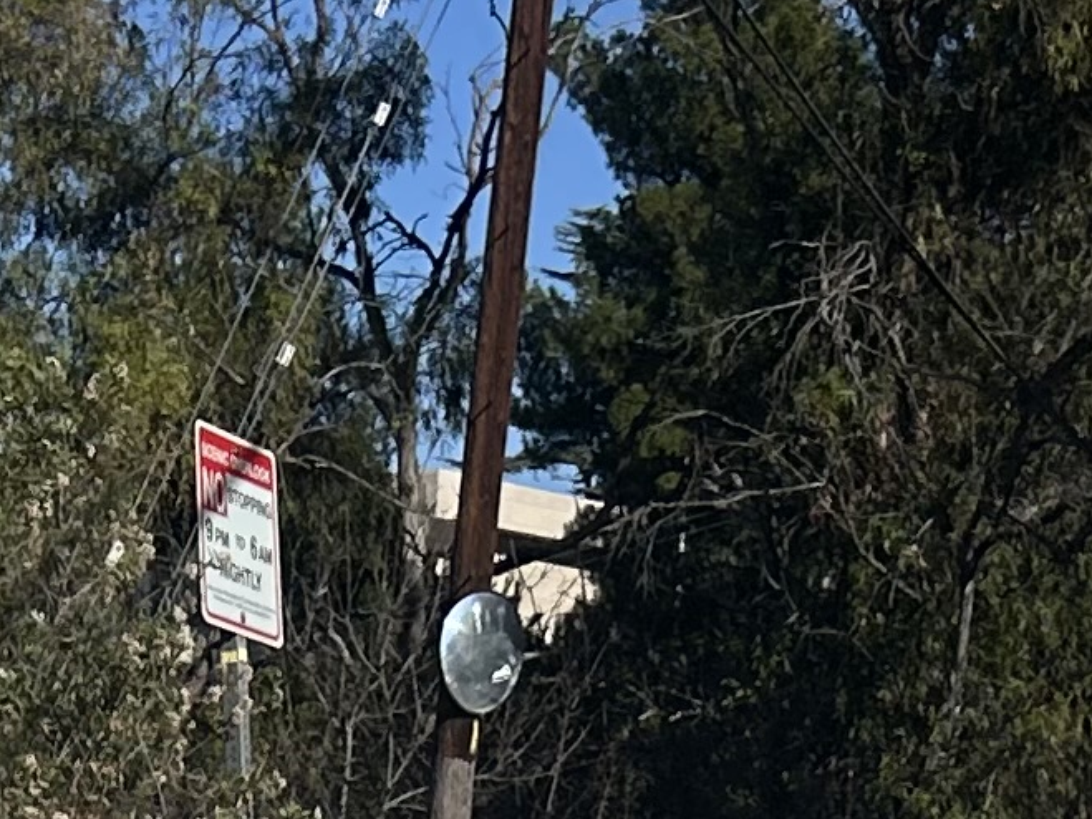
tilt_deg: -17.1
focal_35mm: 159
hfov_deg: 12.4
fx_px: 5015
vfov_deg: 8.1
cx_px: 156
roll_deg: -2.4
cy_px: 2399
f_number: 1.5
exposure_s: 1/9434
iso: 50
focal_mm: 5.7
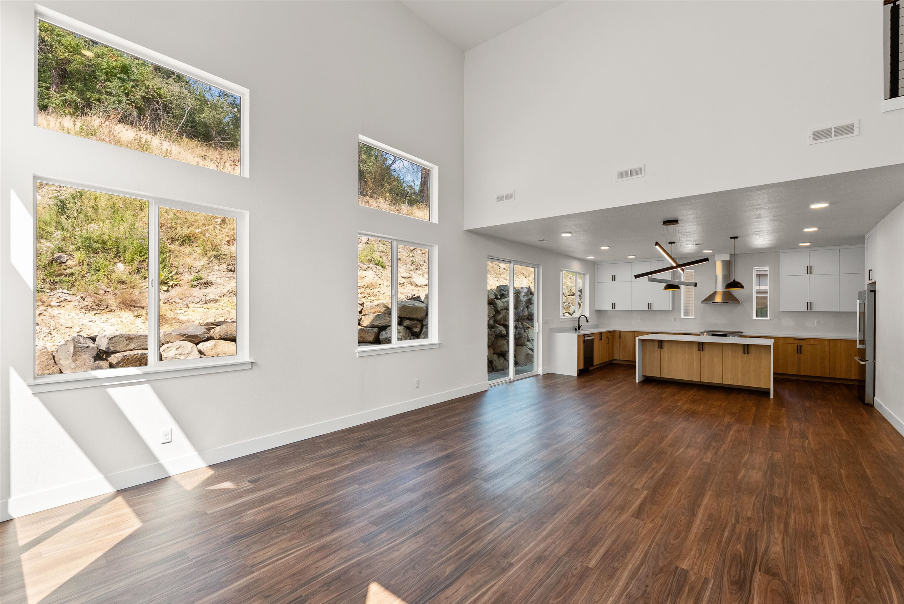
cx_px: 452
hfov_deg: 96.7
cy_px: 302
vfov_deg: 73.8
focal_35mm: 16
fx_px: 402
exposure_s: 1/40
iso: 400
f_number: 8
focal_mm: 16
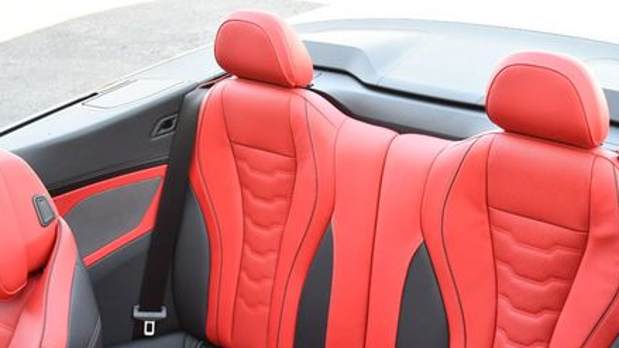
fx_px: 903
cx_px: 353
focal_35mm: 55
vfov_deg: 21.6
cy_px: 279
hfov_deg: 37.8
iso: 560
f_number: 3.5
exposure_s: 1/250
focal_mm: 18
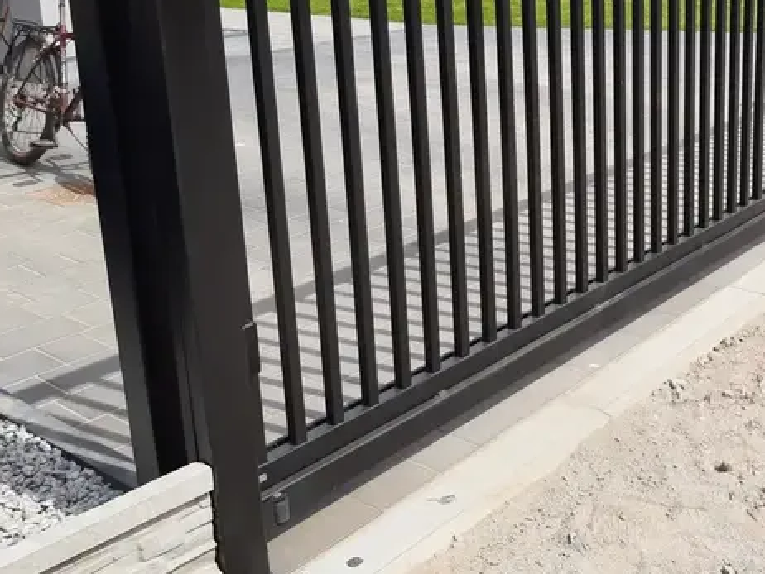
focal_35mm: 45
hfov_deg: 39.8
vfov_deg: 31.6
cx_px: 649
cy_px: 146
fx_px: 995
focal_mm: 3.92
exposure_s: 1/1217
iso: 40
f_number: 1.7
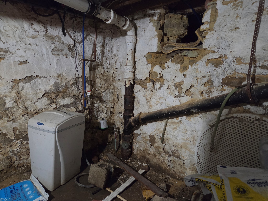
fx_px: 178
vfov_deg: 58.9
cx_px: 134
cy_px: 100
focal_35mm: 23
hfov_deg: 73.9
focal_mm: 5.4
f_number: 1.8
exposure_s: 1/40
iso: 1250
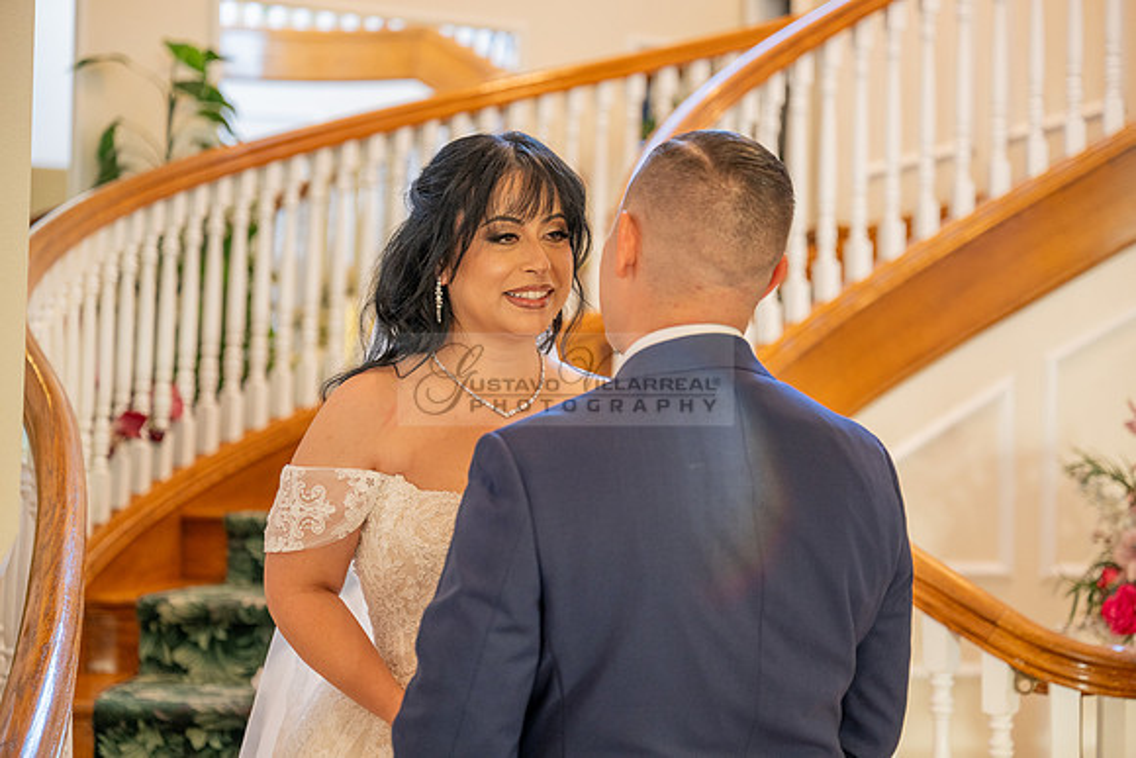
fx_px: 2209
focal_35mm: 70
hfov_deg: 28.8
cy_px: 379
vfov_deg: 19.5
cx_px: 568
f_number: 2.8
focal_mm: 70
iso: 1000
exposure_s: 1/100
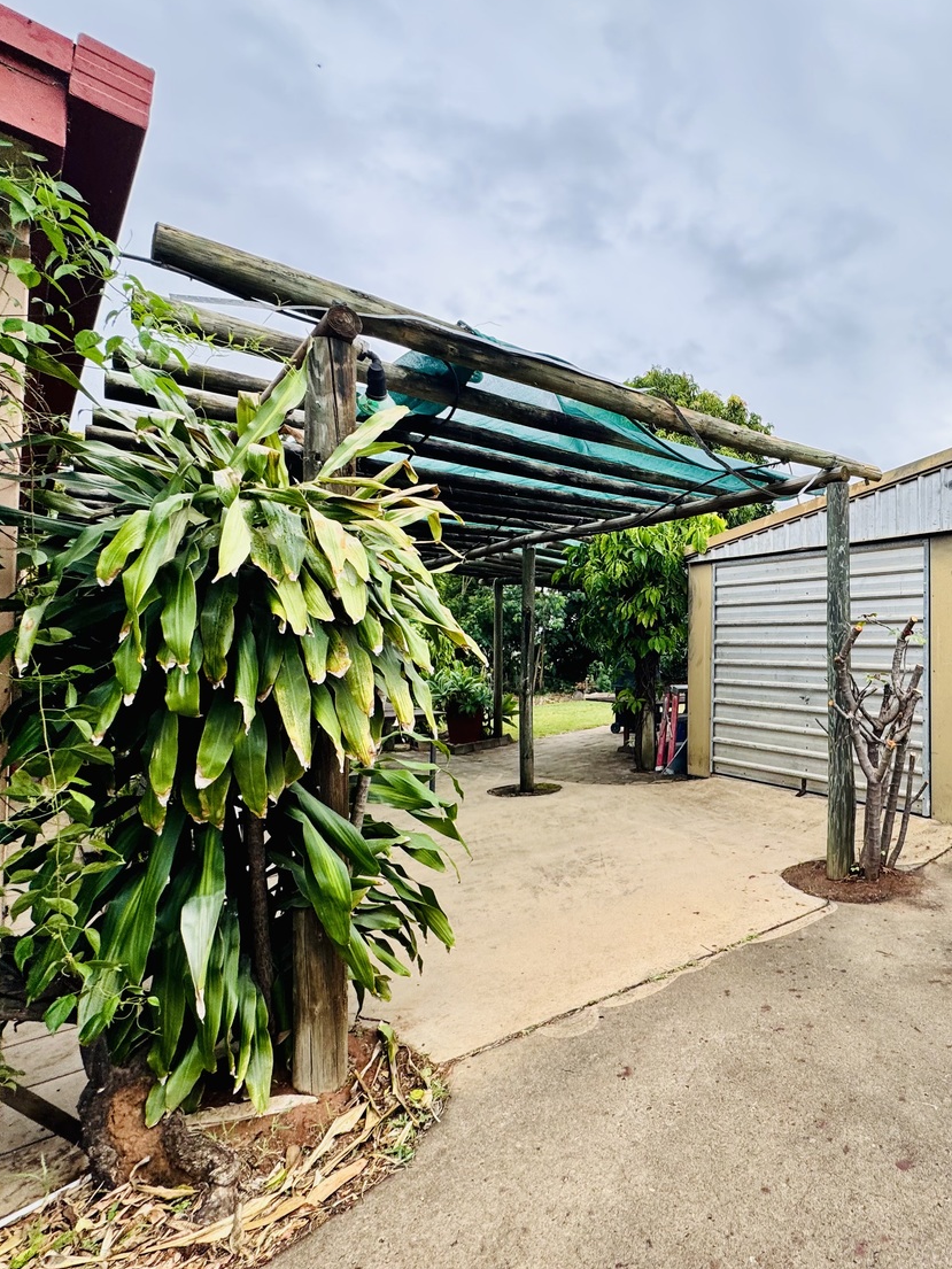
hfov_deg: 64.0
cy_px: 629
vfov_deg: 84.7
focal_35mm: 19
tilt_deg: +4.7
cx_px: 732
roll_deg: +2.4
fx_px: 697
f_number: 2.2
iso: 40
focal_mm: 2.22
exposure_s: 1/317
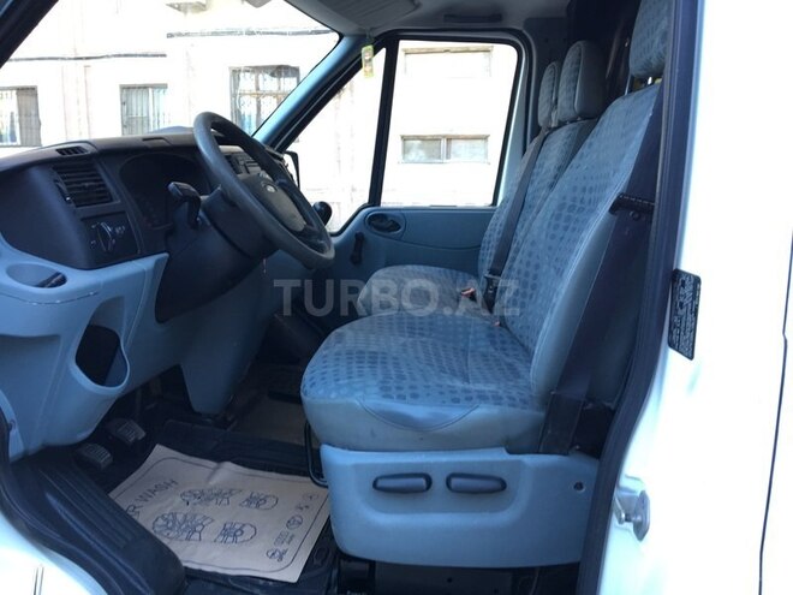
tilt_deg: -11.8
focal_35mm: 29
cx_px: 396
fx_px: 664
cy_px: 298
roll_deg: -1.0
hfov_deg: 61.7
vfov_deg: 48.2
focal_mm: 4.15
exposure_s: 1/33
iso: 32
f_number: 2.2
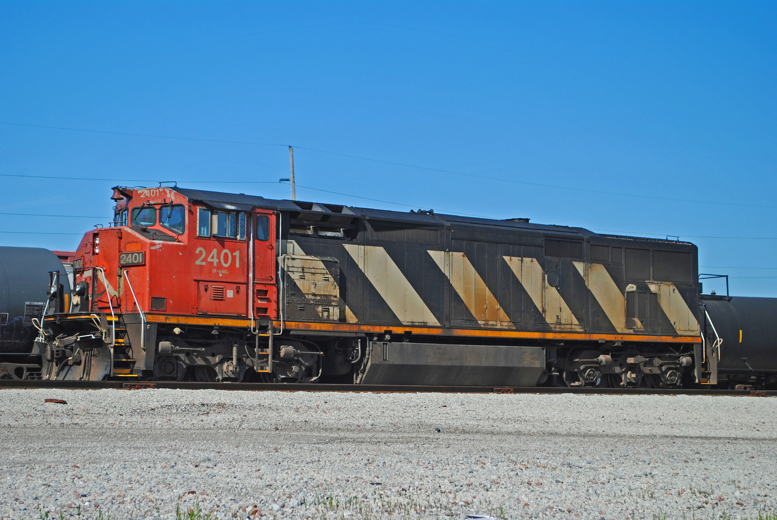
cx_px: 388
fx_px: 1783
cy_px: 260
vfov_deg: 16.6
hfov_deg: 24.6
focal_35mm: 82
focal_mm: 55
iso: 100
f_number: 7.1
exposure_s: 1/200
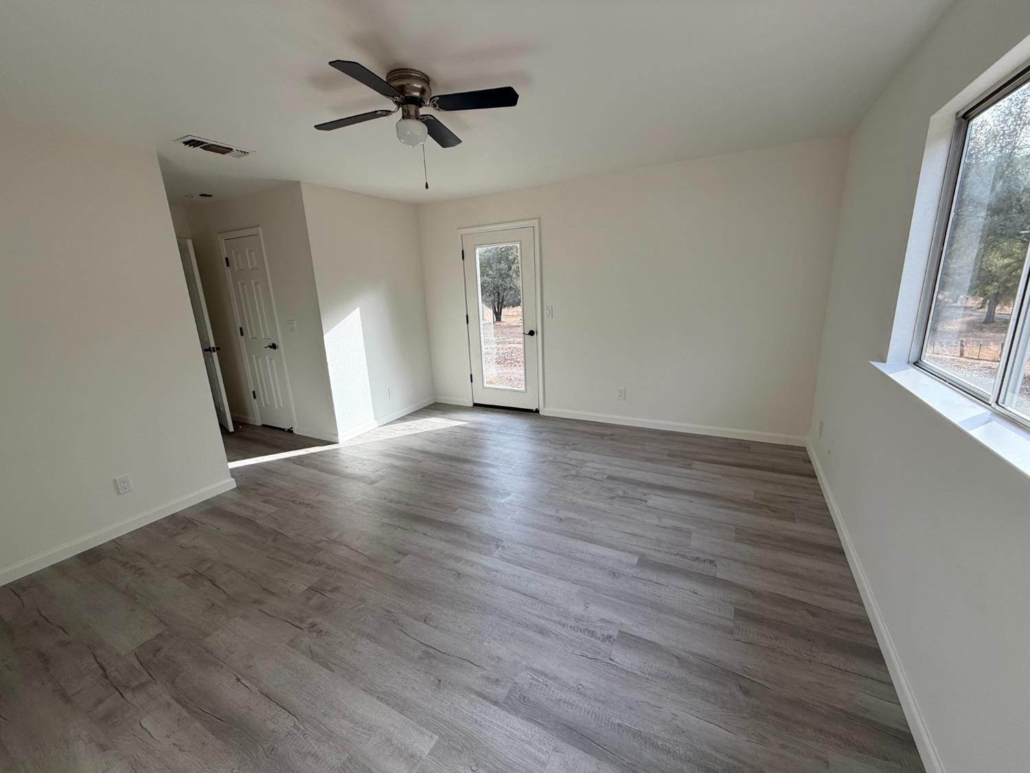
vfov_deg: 85.7
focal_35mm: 14
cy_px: 386
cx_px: 515
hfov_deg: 102.1
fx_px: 417
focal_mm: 2.22
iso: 64
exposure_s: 1/214
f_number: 2.2
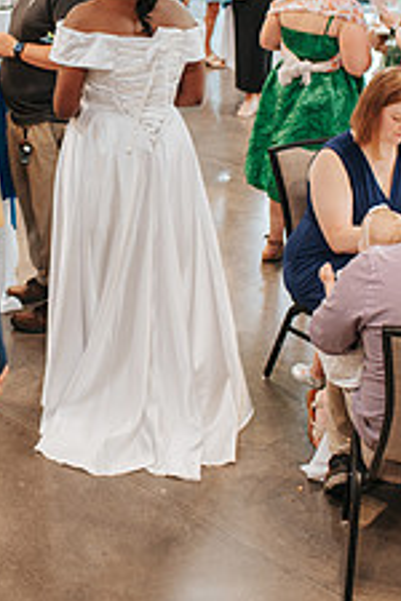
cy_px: 163
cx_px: 83
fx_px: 1169
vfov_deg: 28.5
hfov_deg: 19.3
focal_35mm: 70
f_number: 2.8
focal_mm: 35
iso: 640
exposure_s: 1/160
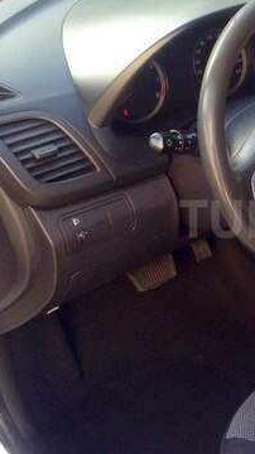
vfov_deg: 31.9
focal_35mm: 66
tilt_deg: -33.1
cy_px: 219
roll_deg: -5.3
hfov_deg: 17.4
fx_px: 795
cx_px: 308
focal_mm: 4.12
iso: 50
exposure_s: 1/40
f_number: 2.4
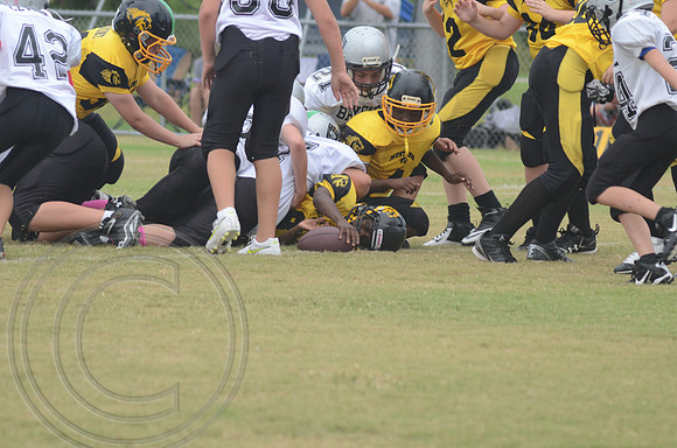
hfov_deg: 6.9
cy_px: 224
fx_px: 5629
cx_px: 338
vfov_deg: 4.6
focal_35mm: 300
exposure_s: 1/640
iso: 400
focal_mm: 200
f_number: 5.6
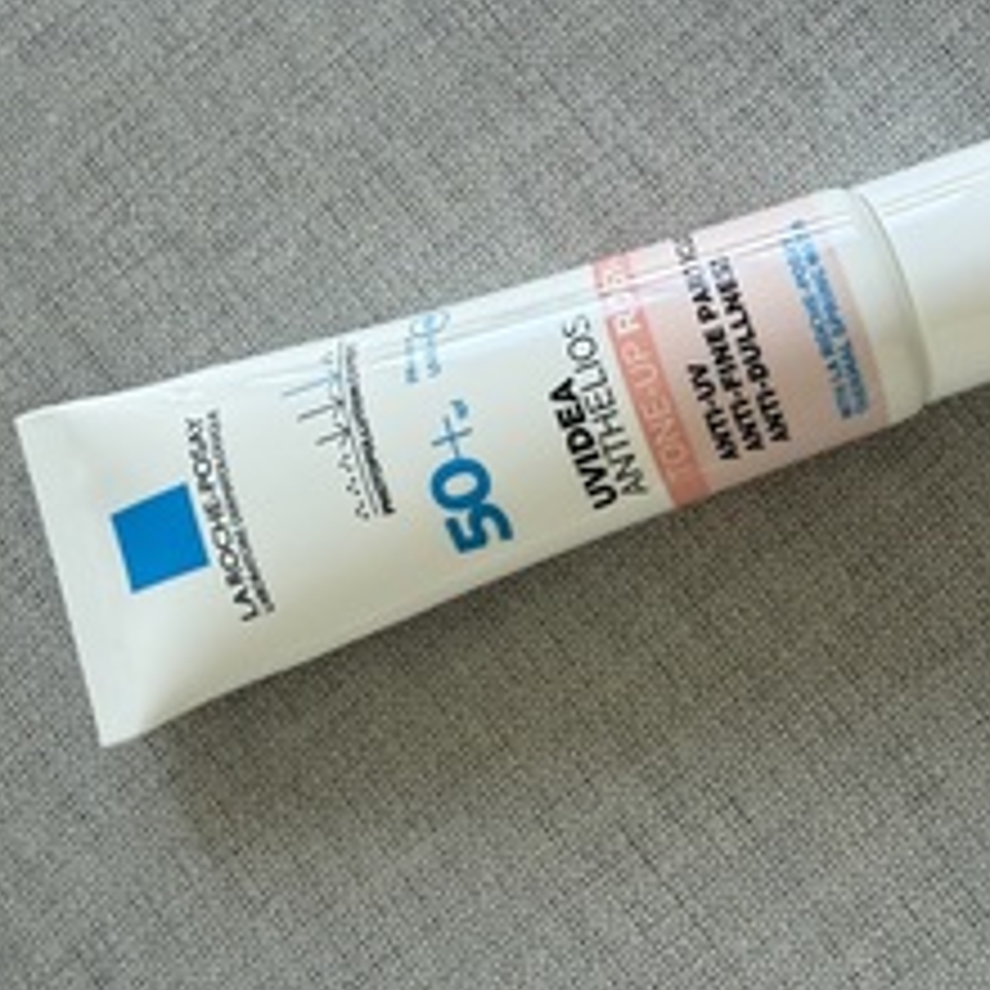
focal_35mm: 36
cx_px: 646
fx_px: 1165
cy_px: 369
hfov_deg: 45.5
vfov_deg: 45.6
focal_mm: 2.22
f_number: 2.2
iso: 320
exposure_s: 1/121
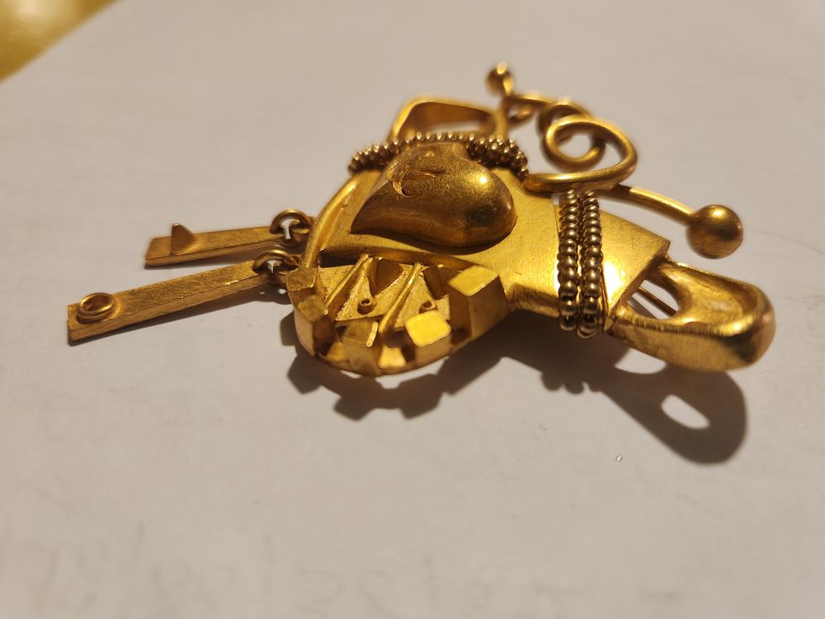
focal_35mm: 23
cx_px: 412
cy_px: 310
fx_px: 548
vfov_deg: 58.9
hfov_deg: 73.9
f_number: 1.8
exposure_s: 1/100
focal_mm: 5.4
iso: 400
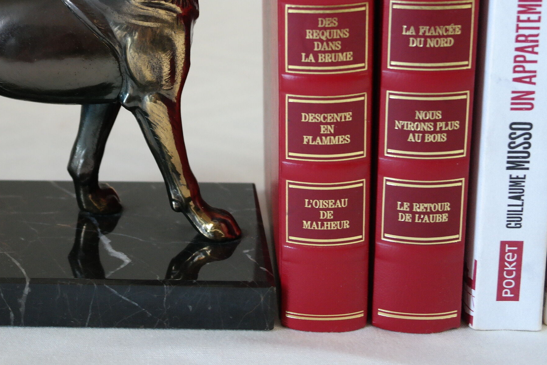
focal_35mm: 89
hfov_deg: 22.5
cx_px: 105
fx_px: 1352
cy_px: 71
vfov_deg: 15.3
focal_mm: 35
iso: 800
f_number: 4.5
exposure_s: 1/60
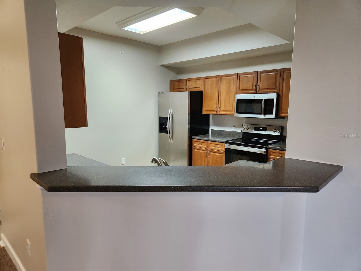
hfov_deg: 73.9
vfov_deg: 58.9
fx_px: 240
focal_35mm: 23
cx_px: 180
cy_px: 136
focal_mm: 5.4
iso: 320
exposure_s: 1/120
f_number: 1.8
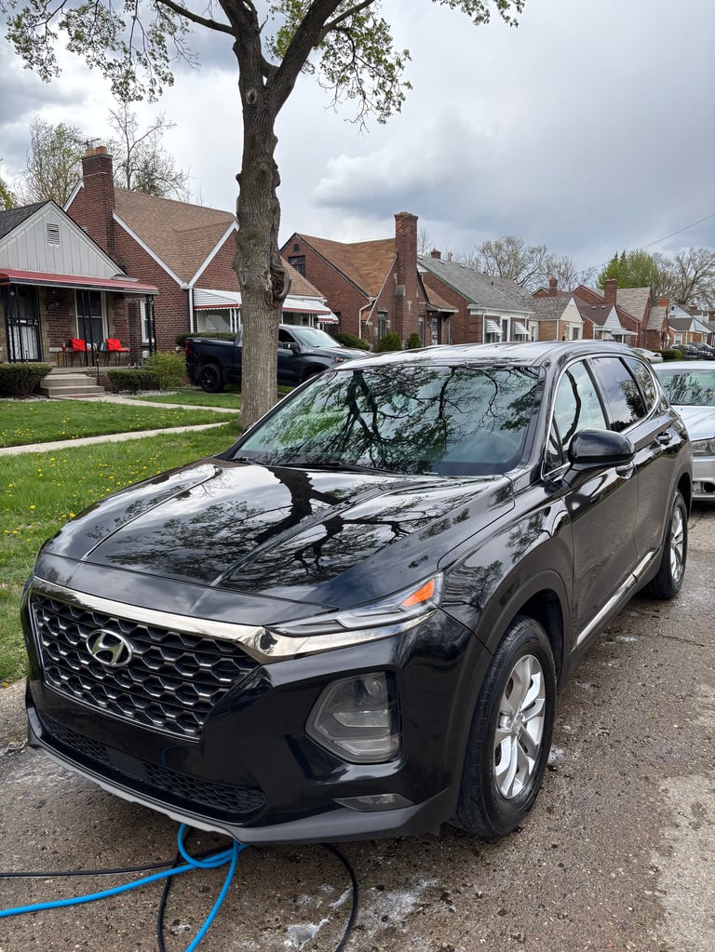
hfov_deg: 53.1
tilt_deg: -9.0
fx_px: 716
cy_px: 476
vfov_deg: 67.3
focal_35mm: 26
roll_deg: -0.5
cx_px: 358
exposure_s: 1/1233
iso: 50
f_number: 1.6
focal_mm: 5.96
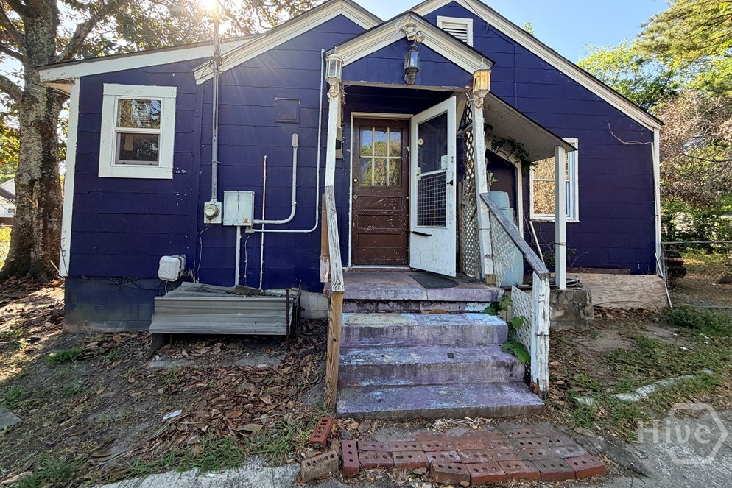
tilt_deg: +1.5
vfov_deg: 76.9
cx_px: 362
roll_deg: -1.2
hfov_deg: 100.4
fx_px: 305
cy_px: 208
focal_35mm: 15
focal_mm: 2.22
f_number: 2.2
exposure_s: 1/210
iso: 50
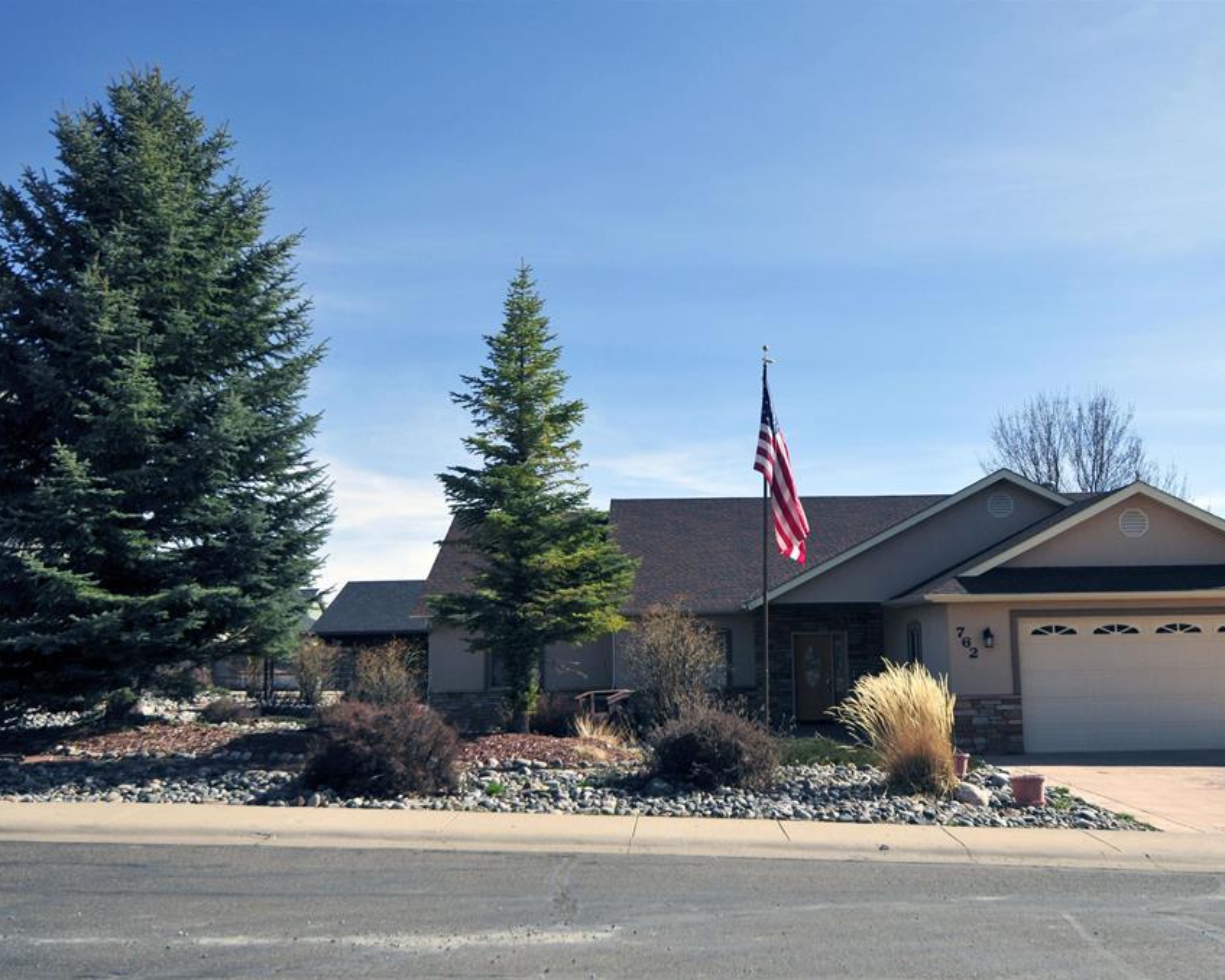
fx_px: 1233
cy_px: 490
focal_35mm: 34
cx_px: 710
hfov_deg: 52.6
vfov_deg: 43.4
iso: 200
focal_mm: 20
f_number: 5
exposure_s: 1/2000
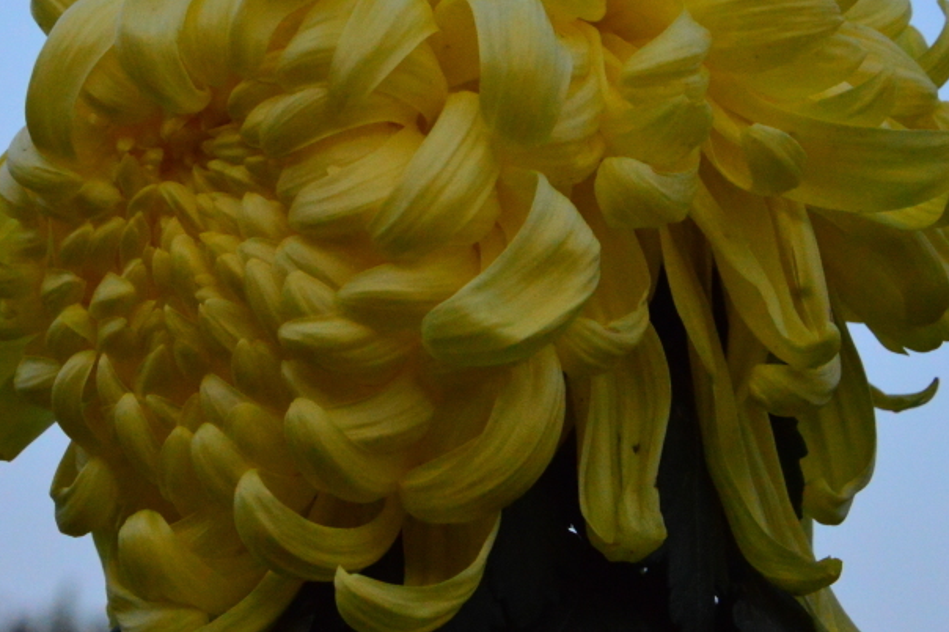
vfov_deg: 7.7
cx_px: 369
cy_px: 189
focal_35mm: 178
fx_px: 4690
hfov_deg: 11.5
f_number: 16
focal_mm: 70
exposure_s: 1/250
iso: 3600
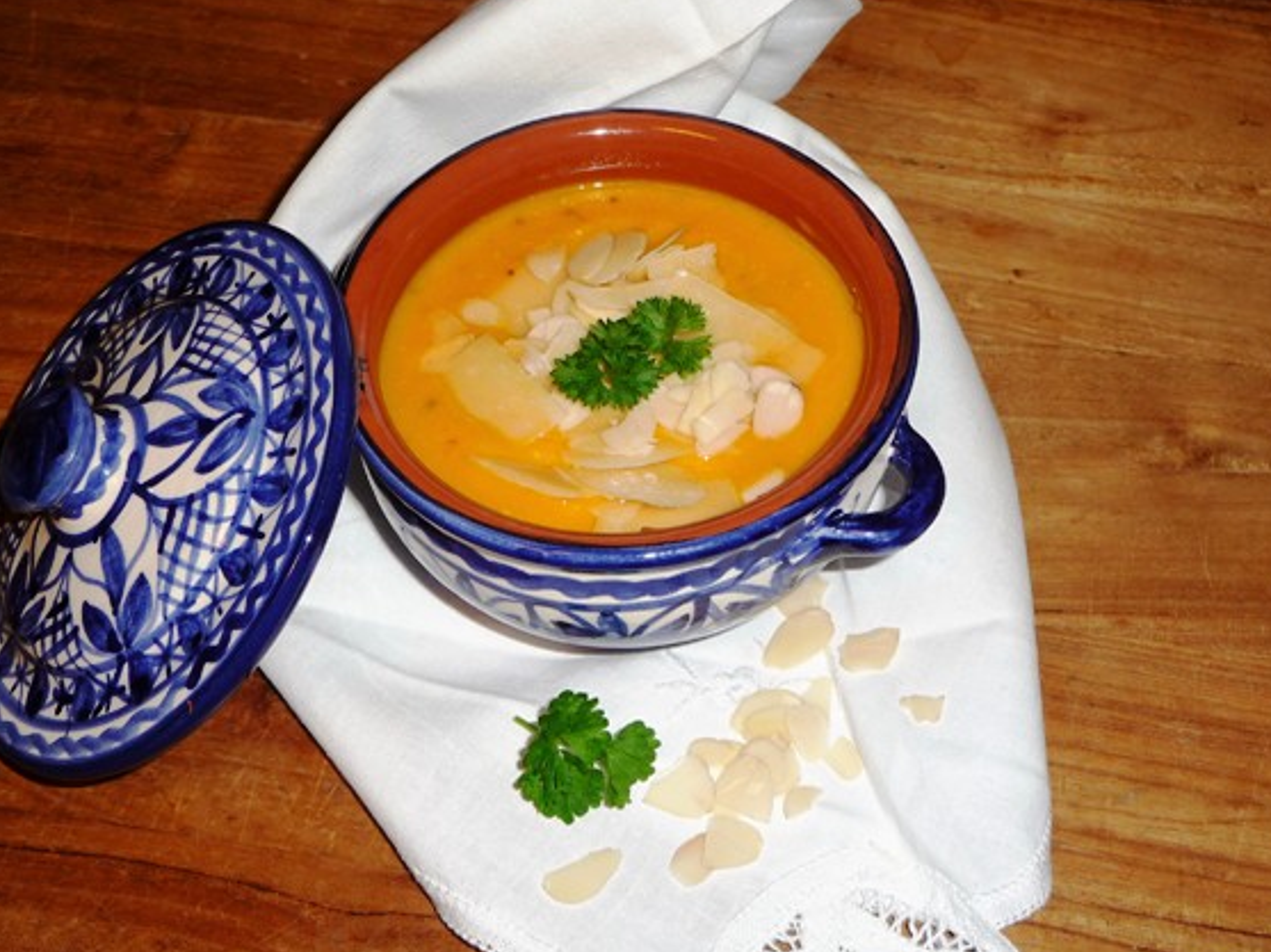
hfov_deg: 41.3
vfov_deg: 31.5
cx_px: 607
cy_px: 482
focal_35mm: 46
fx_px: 1688
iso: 100
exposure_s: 1/30
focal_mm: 6.7
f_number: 3.9
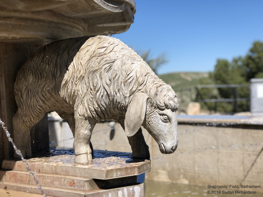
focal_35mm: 57
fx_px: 433
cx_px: 132
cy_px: 98
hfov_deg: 33.8
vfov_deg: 25.7
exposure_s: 1/1171
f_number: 2.8
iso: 20
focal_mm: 6.6
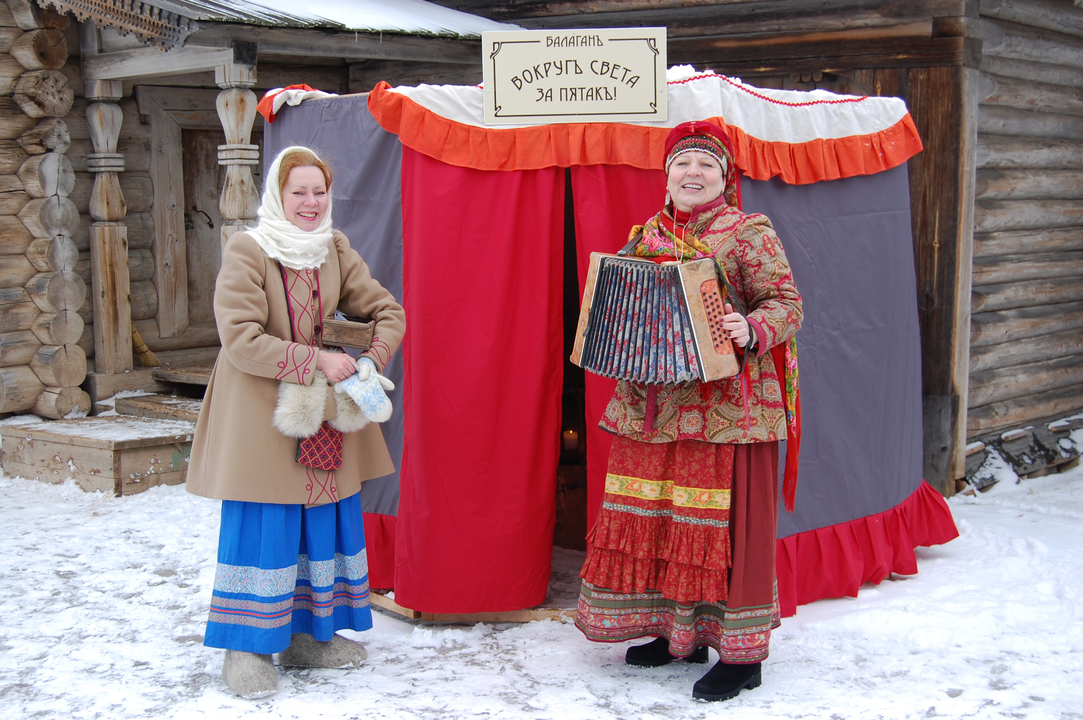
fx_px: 1443
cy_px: 360
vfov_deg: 28.0
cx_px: 542
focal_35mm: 48
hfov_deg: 41.1
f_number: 5.6
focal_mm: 32
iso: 200
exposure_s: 1/125
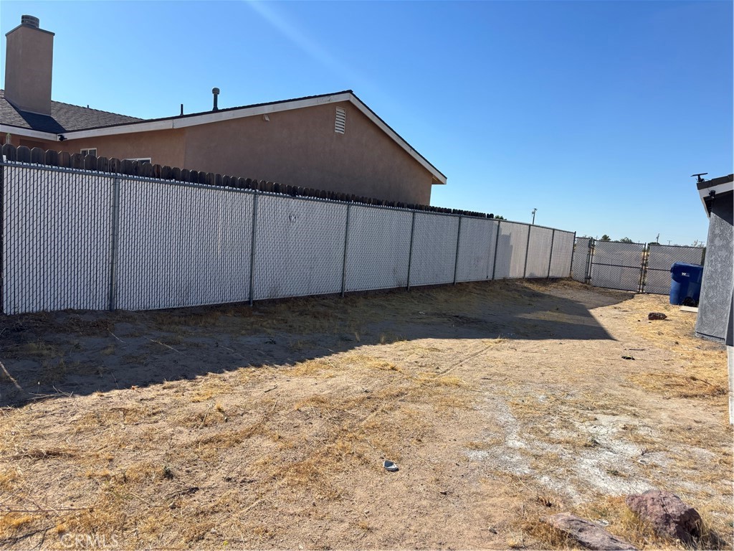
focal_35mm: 26
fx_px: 551
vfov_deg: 53.1
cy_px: 276
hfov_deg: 67.3
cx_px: 367
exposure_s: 1/4425
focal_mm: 5.96
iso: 50
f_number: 1.6
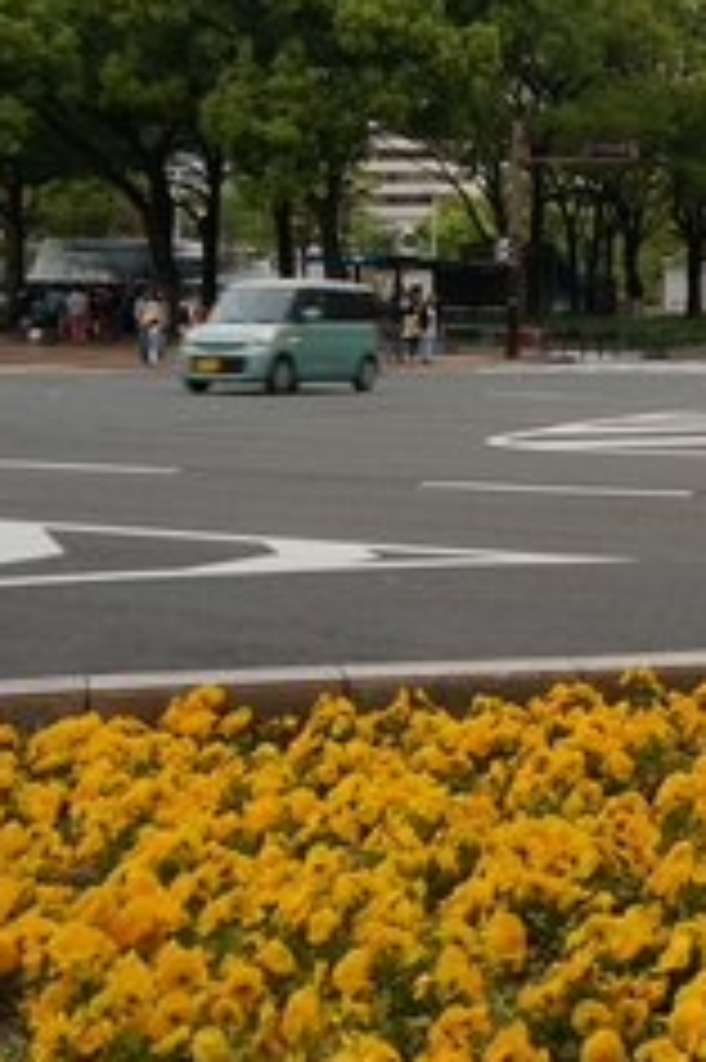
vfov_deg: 31.7
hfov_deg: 21.1
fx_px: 1797
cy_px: 148
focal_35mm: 61
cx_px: 780
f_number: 4
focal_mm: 16
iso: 125
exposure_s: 1/60
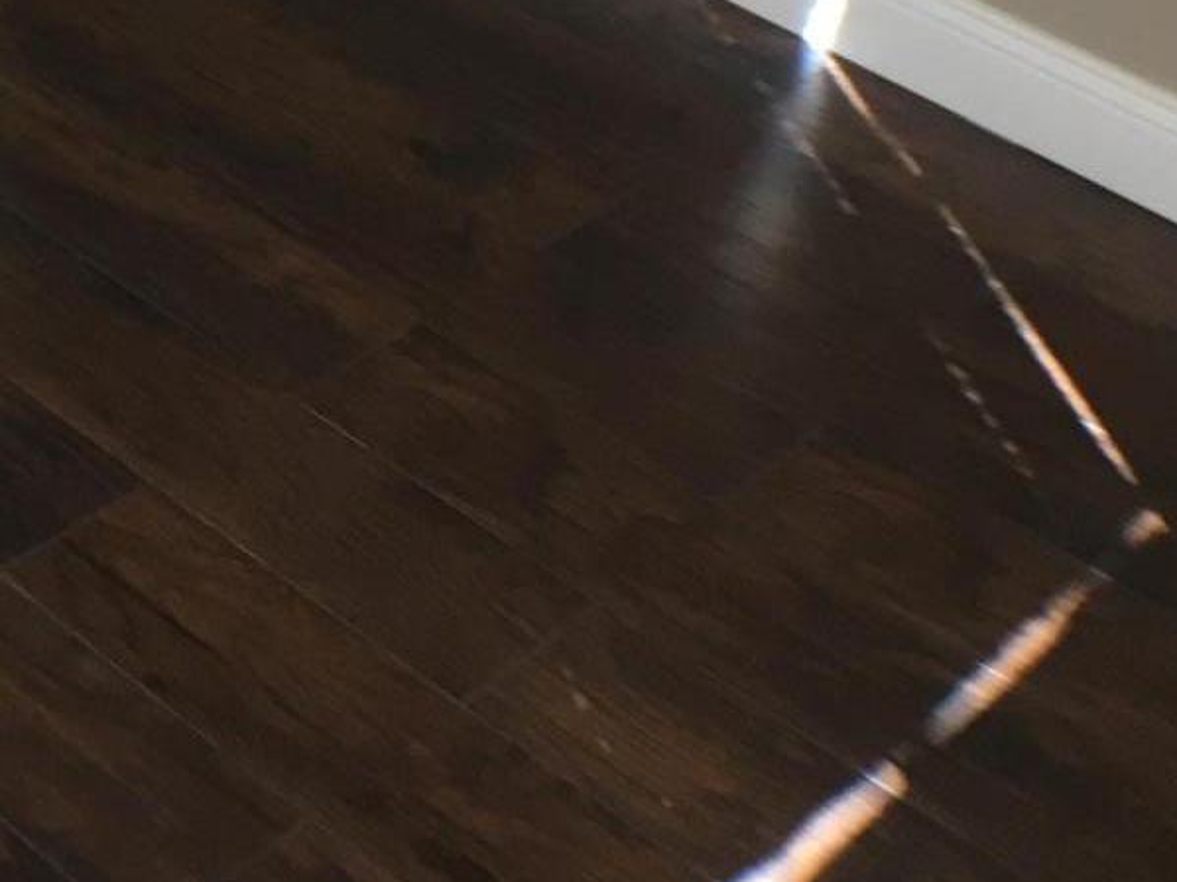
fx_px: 3297
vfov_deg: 14.0
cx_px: -425
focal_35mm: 97
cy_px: -551
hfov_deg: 18.6
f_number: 2.2
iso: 64
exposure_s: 1/30
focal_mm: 4.15
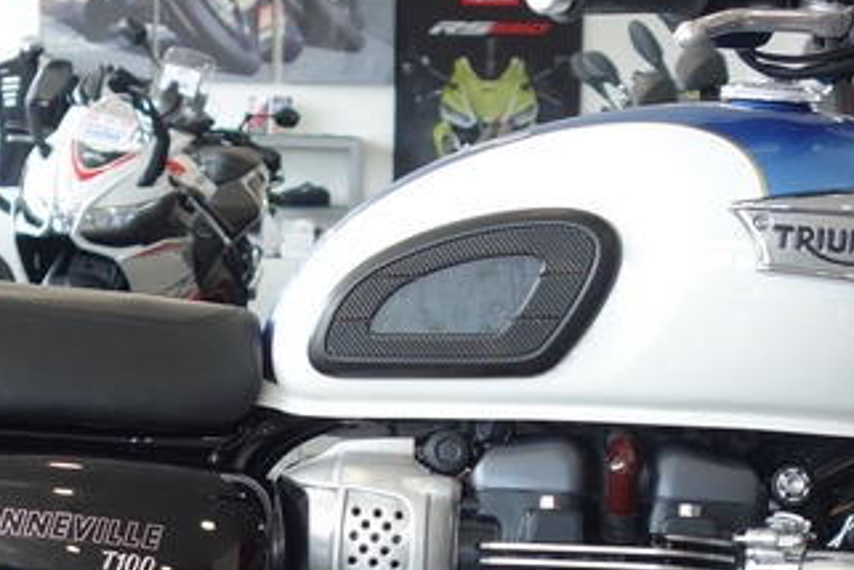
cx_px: 370
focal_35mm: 113
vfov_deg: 12.0
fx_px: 2680
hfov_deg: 18.1
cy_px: 559
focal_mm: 10.4
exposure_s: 1/100
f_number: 2.8
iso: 125
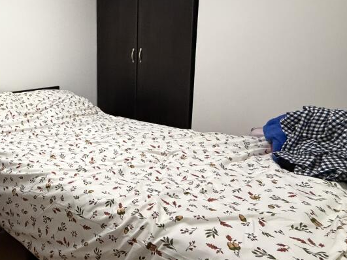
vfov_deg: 50.9
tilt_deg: -8.8
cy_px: 101
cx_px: 33
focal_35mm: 27
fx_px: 271
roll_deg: +1.3
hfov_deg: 56.2
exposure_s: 1/50
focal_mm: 2.22
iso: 500
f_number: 2.2
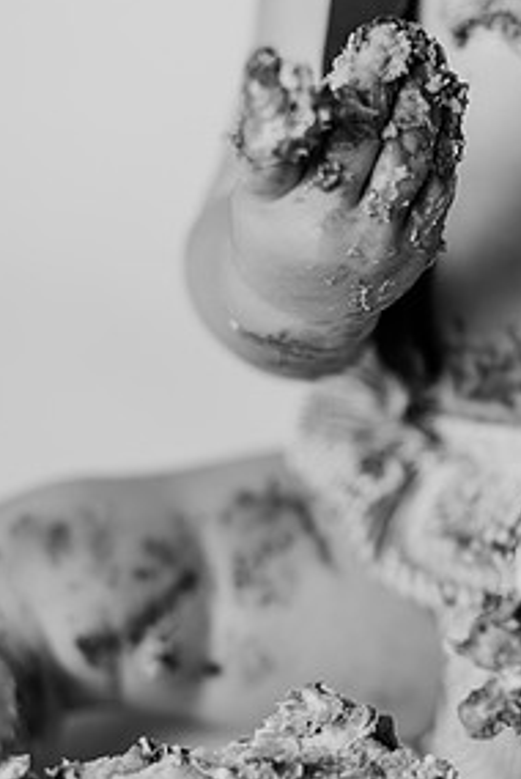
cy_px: 402
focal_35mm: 102
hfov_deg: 13.2
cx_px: 540
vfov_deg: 20.0
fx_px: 2209
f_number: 2.2
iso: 100
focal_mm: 50
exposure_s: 1/160
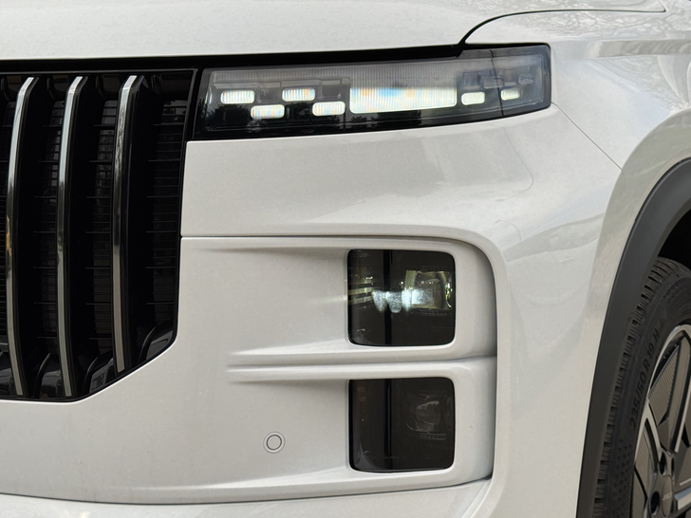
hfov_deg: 31.1
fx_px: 1238
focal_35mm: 62
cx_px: 402
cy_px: 266
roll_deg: -1.0
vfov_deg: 23.6
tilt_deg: -6.6
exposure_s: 1/1724
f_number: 1.78
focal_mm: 6.76
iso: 64
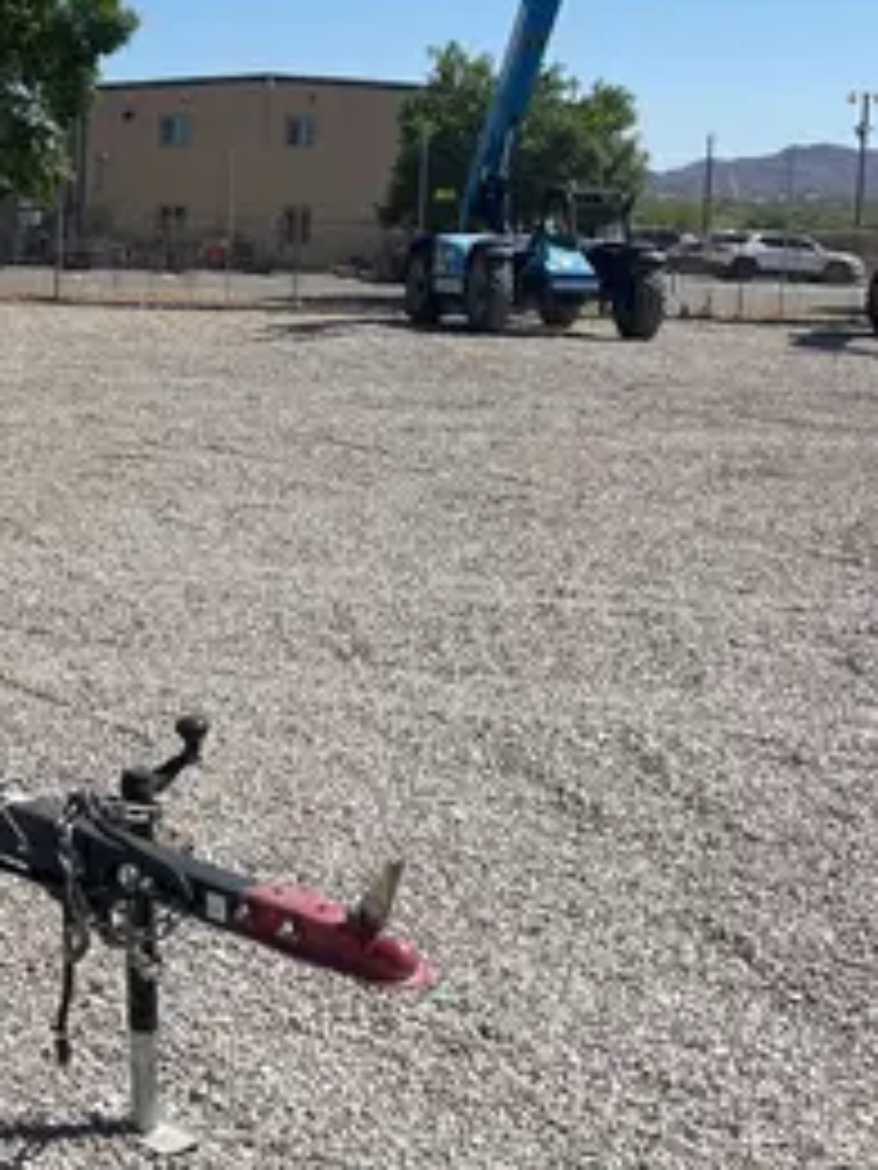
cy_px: 394
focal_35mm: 55
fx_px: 1860
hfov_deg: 24.6
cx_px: -113
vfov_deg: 34.6
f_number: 1.6
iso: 50
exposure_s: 1/5076
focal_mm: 5.1
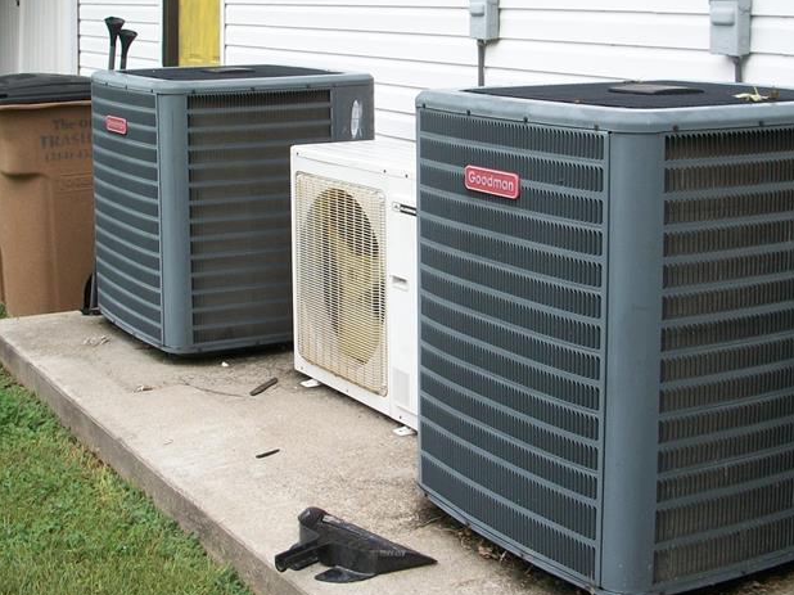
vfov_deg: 25.1
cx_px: 430
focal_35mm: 58
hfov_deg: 33.2
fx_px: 1330
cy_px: 221
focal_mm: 6.3
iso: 80
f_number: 3.1
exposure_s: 1/320
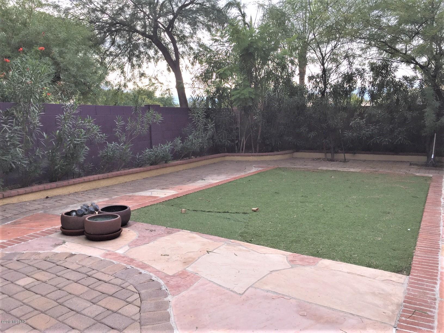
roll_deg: +0.2
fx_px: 372
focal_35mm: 29
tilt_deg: -7.8
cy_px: 166
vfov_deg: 48.2
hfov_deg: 61.7
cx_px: 222
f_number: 2.2
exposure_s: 1/775
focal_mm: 4.15
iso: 32
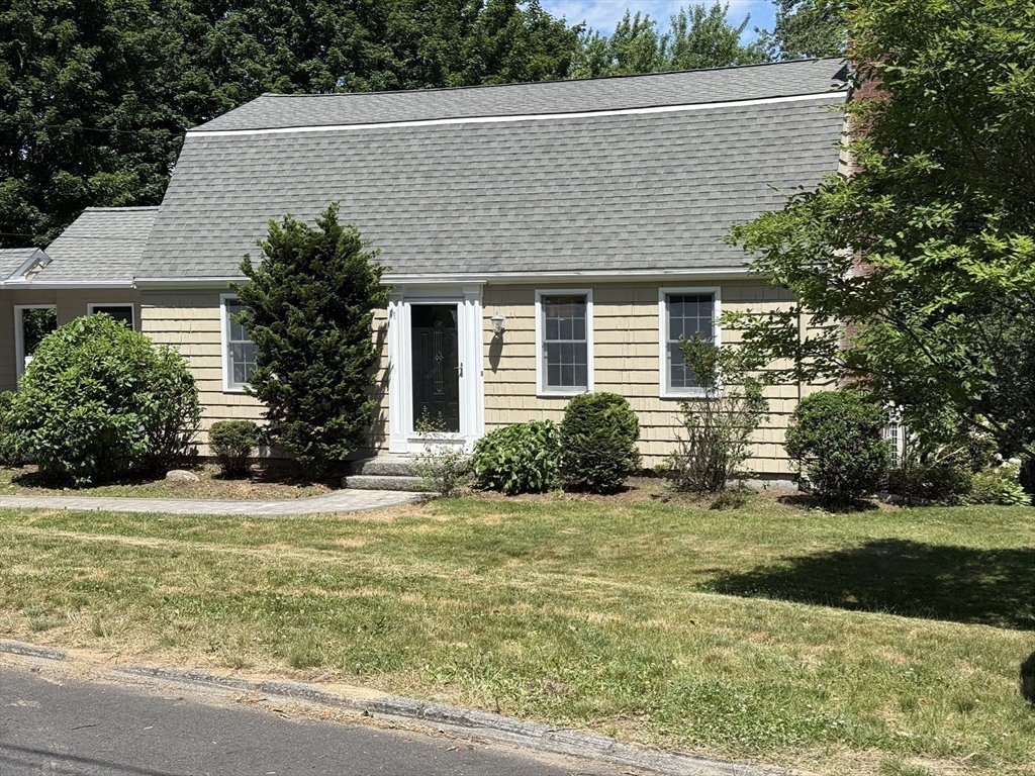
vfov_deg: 30.3
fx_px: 1435
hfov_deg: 39.7
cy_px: 388
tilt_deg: -3.5
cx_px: 518
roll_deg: +0.7
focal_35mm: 48
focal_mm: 6.76
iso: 64
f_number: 1.78
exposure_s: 1/4329
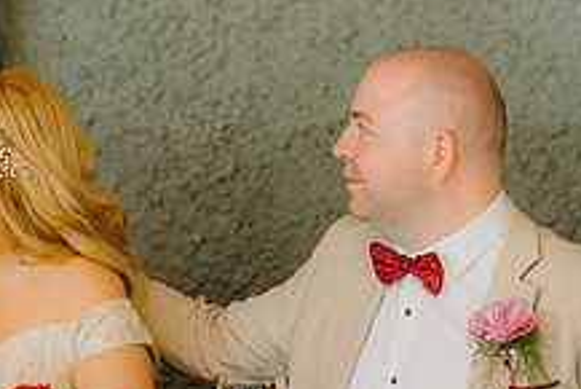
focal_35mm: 227
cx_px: 343
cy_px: 216
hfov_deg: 9.1
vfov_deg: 6.1
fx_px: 3666
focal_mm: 85
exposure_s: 1/200
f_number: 2.2
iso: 800
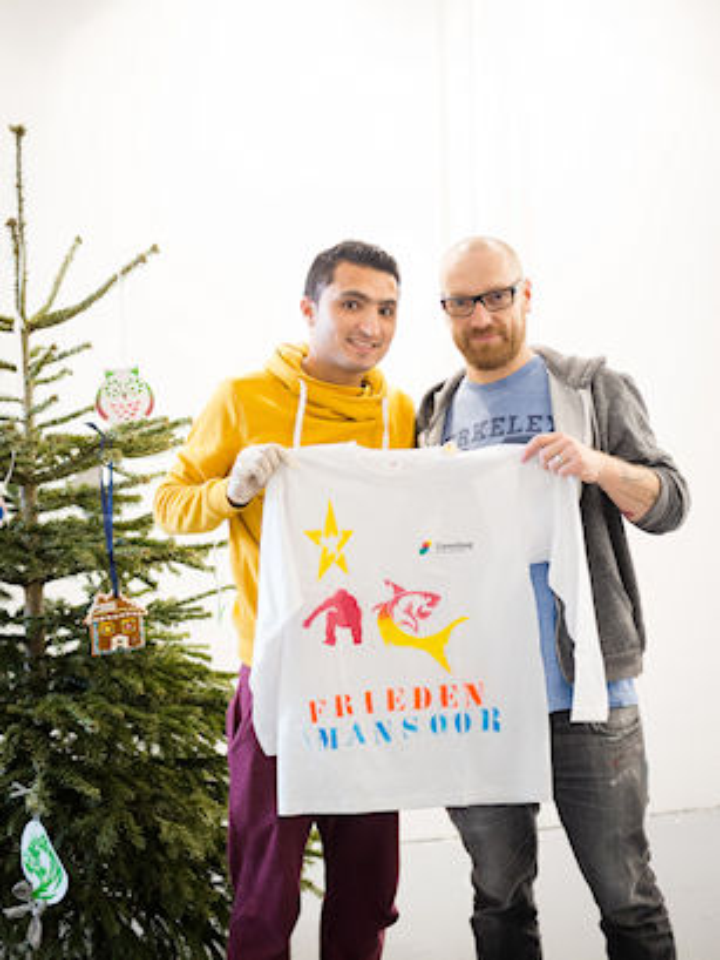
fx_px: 1386
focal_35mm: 50
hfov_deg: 29.1
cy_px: 480
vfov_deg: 38.2
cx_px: 360
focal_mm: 25
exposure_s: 1/80
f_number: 2
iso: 640
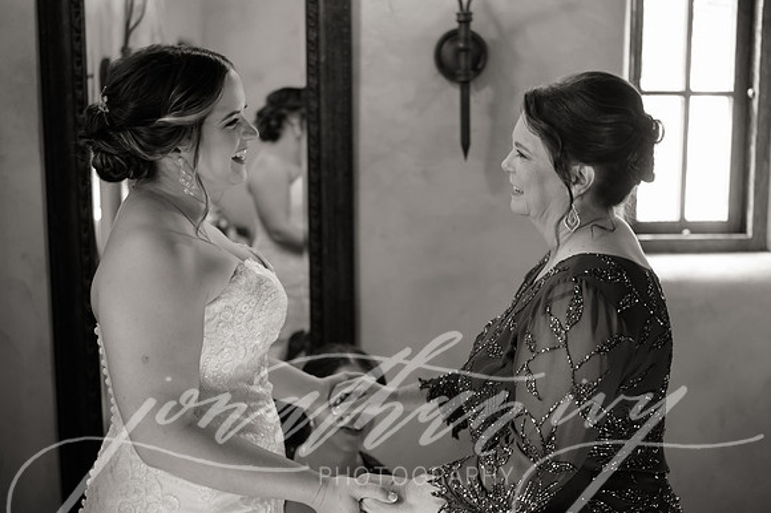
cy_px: 252
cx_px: 414
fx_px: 1011
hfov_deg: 41.7
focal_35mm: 47
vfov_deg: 28.5
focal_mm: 44
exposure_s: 1/160
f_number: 2.8
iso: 3200
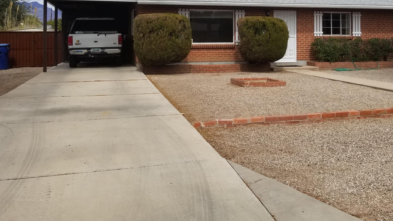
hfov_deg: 49.9
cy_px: 38
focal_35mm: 40
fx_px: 417
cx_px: 249
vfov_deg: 28.9
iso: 50
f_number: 1.7
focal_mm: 4.25
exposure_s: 1/3552
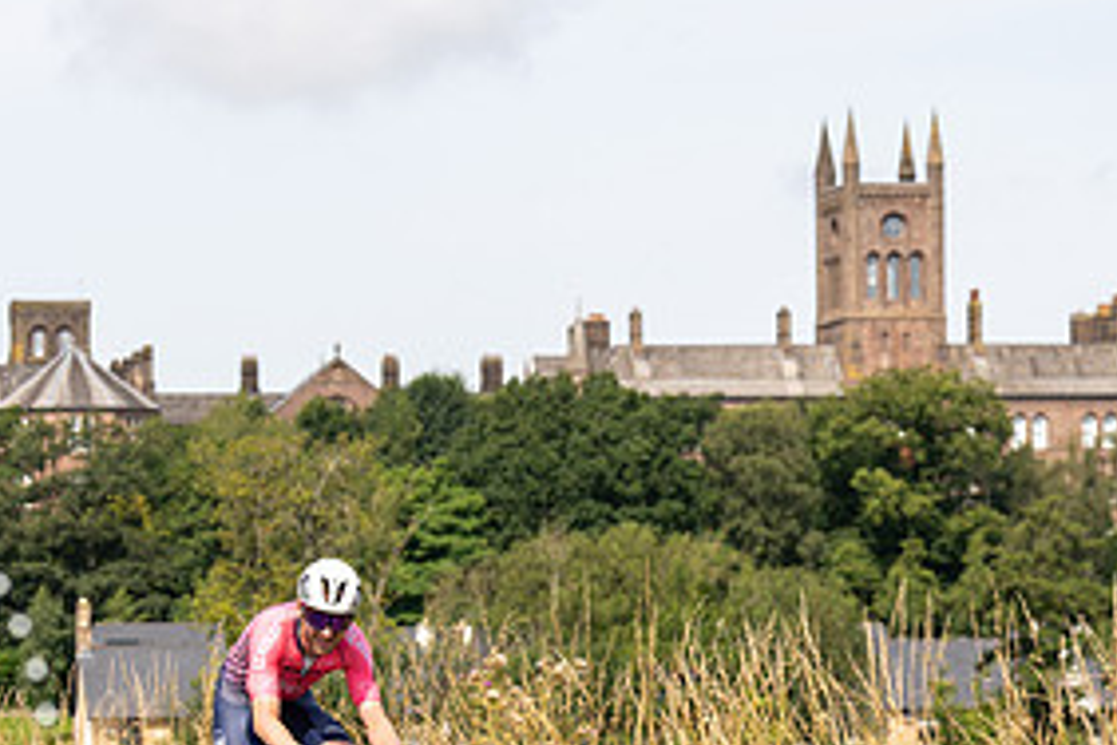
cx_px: 305
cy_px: 565
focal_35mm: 144
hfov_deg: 14.2
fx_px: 4468
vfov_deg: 9.5
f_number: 4.5
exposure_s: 1/800
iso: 100
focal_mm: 70
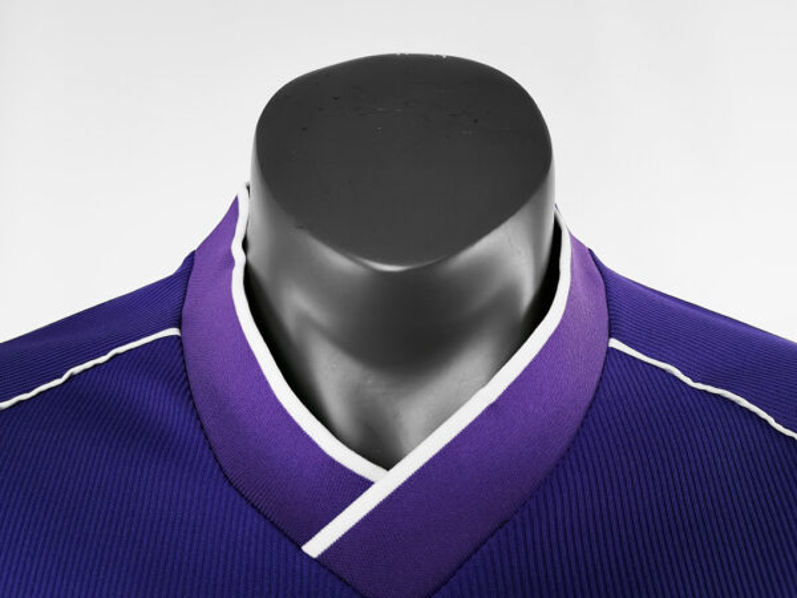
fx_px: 645
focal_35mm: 28
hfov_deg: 63.4
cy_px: 299
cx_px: 398
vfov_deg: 49.7
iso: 200
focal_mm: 5.58
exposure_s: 1/100
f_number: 1.8
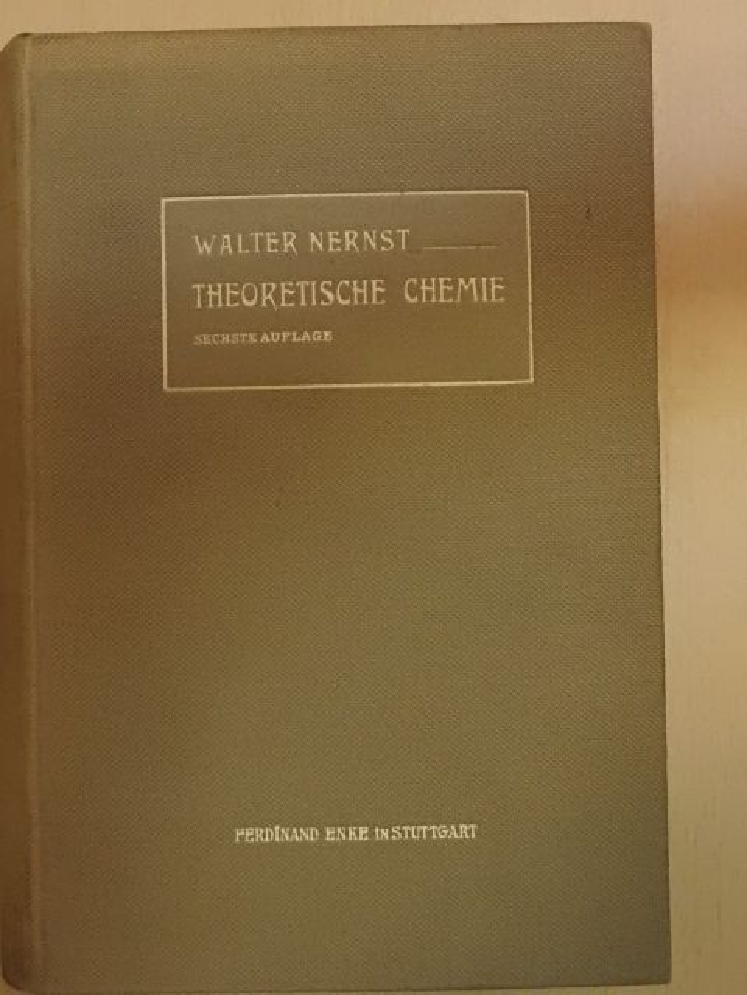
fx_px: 1583
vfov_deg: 34.9
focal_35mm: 55
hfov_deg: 26.6
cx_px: 374
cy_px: 498
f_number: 4
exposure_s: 1/100
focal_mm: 9.9
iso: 1600
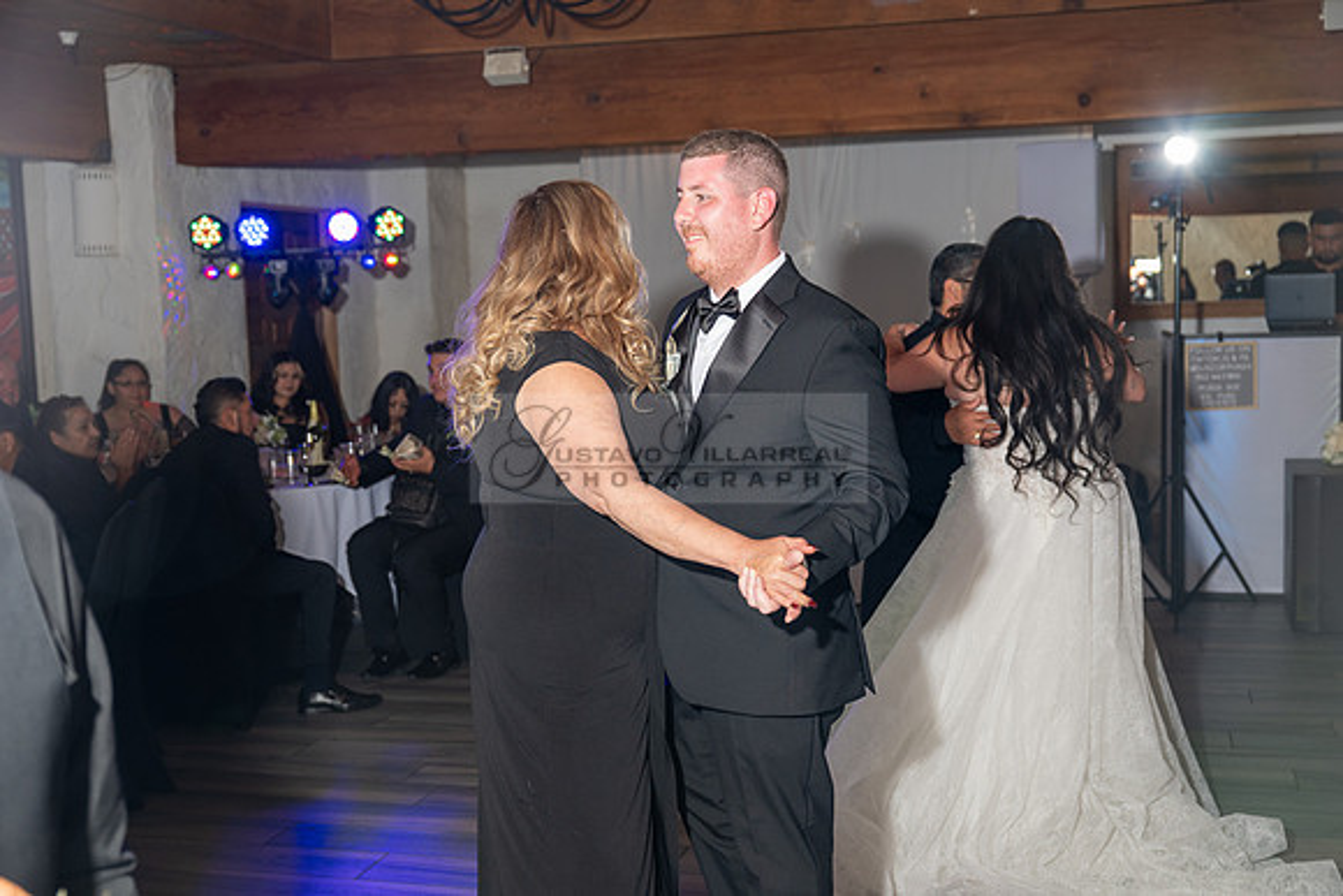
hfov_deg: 45.4
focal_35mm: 43
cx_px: 672
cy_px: 448
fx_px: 1604
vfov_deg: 31.2
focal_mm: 43
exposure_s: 1/200
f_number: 4
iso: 500
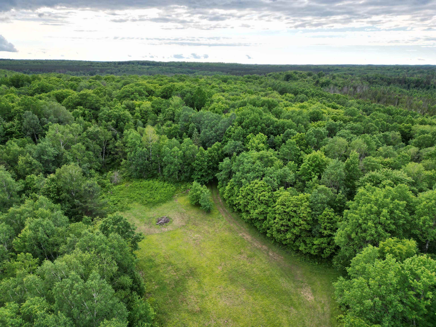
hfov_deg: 71.6
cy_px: 164
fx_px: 302
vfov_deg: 56.8
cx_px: 218
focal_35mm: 24
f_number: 1.7
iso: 100
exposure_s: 1/1250
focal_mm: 6.72
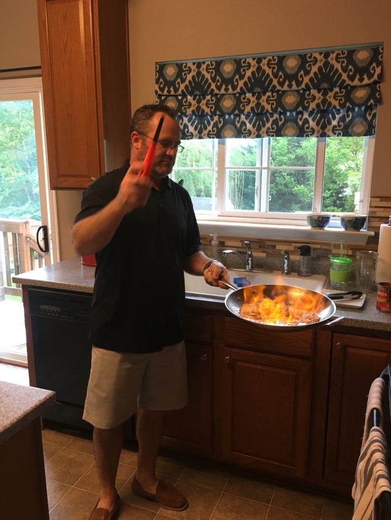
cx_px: 196
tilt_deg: -12.5
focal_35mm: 29
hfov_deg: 48.2
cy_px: 260
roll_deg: +1.0
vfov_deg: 61.7
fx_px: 437
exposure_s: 1/30
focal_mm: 4.15
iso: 125
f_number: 2.2
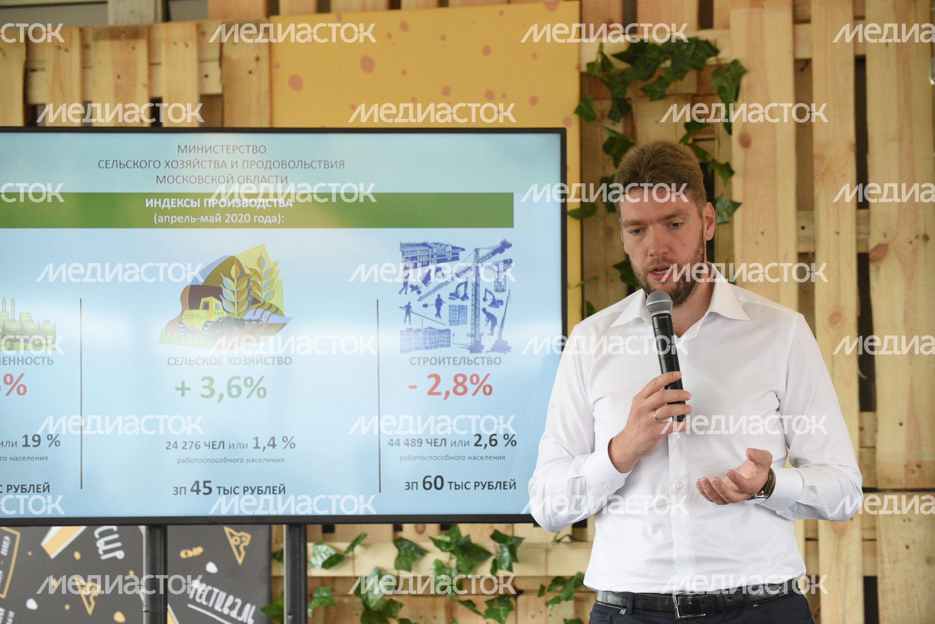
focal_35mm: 116
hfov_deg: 17.6
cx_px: 468
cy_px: 312
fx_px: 3014
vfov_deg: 11.8
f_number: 4.5
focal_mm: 116
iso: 4000
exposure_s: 1/1250
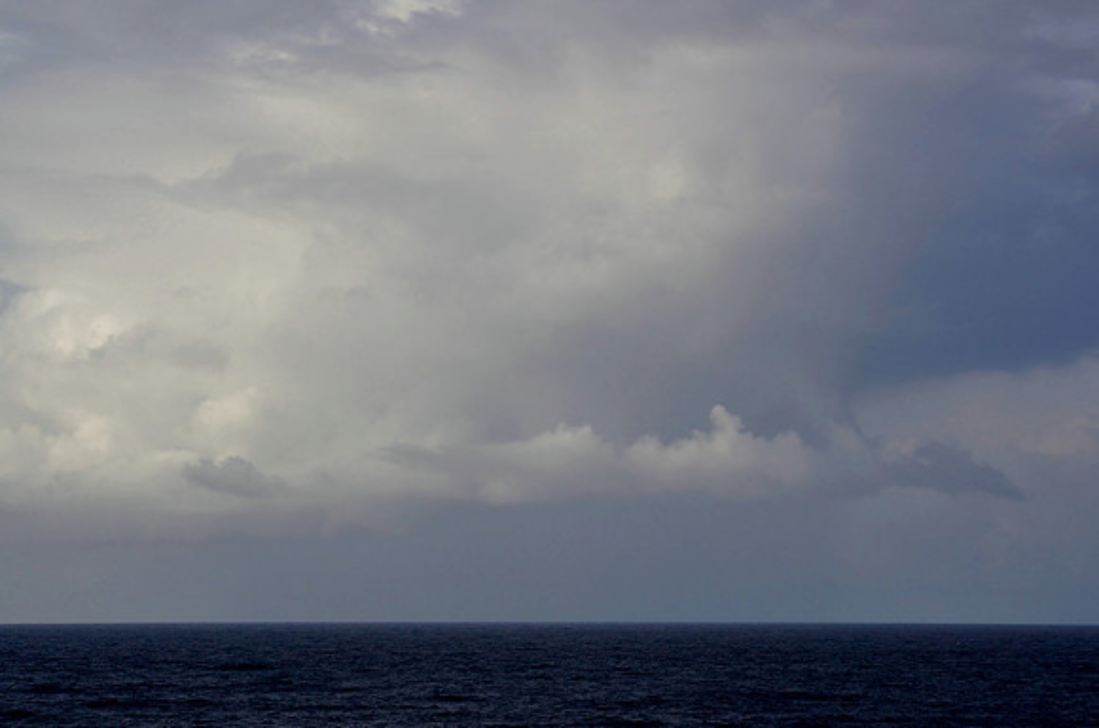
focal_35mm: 135
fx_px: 4112
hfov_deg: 15.2
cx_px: 550
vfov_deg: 10.1
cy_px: 364
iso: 100
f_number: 13
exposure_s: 1/320
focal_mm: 90
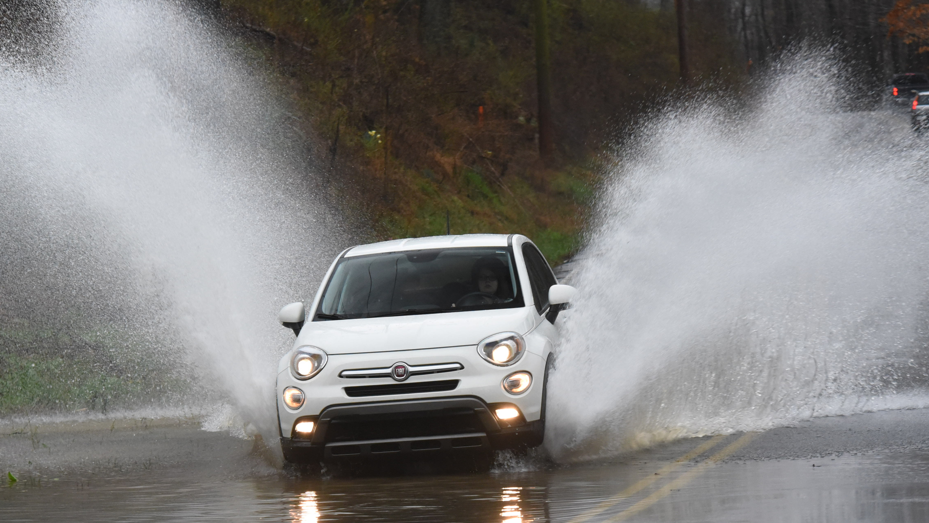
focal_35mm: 222
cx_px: 472
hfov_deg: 9.7
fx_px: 5469
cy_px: 339
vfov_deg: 5.5
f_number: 5
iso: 3200
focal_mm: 160
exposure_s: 1/320
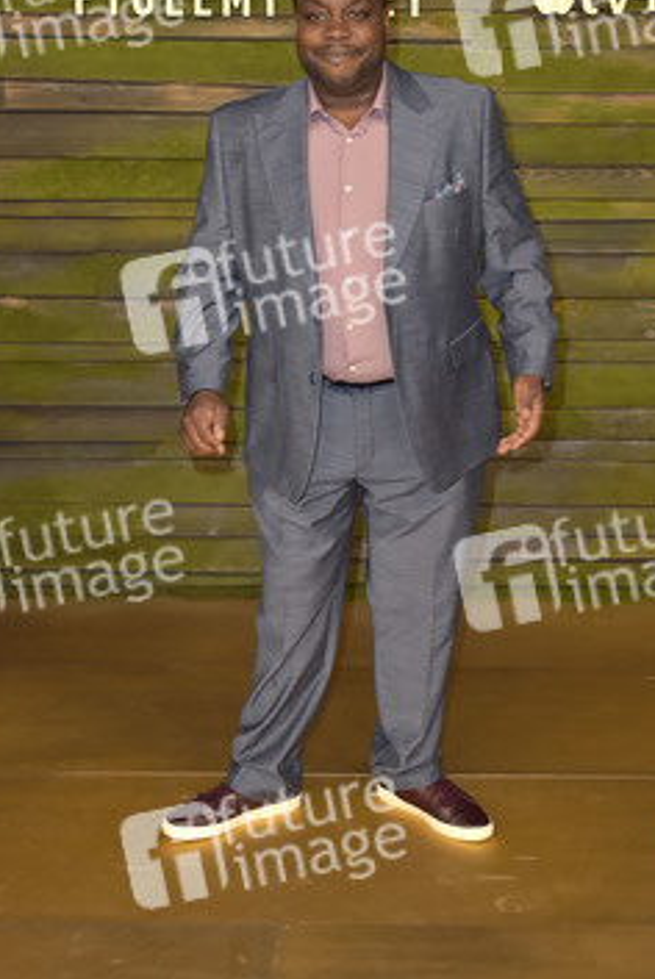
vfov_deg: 45.3
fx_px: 1171
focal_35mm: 43
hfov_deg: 31.2
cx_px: 346
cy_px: 427
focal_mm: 38
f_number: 7.1
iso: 320
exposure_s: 1/250
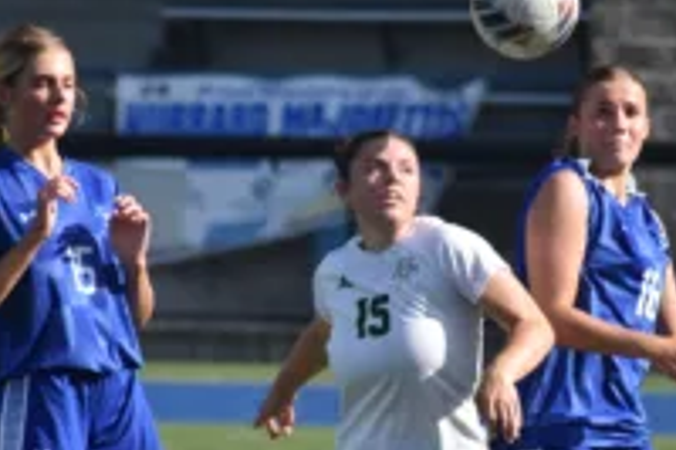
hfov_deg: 2.8
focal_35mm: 744
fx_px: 13959
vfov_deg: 1.8
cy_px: 420
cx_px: 473
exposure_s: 1/500
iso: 100
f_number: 5.6
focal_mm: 220
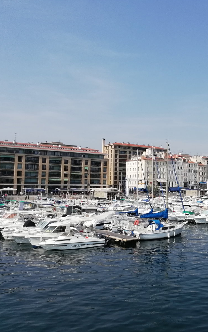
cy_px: 166
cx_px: 200
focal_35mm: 37
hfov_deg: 32.2
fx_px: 336
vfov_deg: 52.7
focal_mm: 3.21
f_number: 2.2
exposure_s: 1/1534
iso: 50
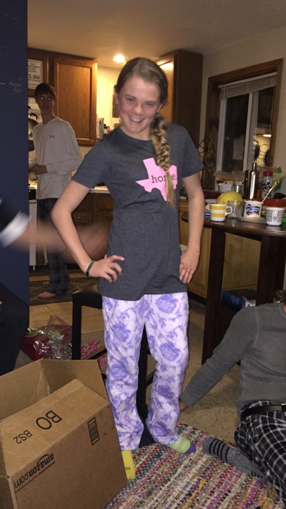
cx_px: 139
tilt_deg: -9.4
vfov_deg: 61.0
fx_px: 431
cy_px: 253
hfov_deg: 36.7
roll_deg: -3.1
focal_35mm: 32
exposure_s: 1/16
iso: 320
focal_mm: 4.15
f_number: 2.2
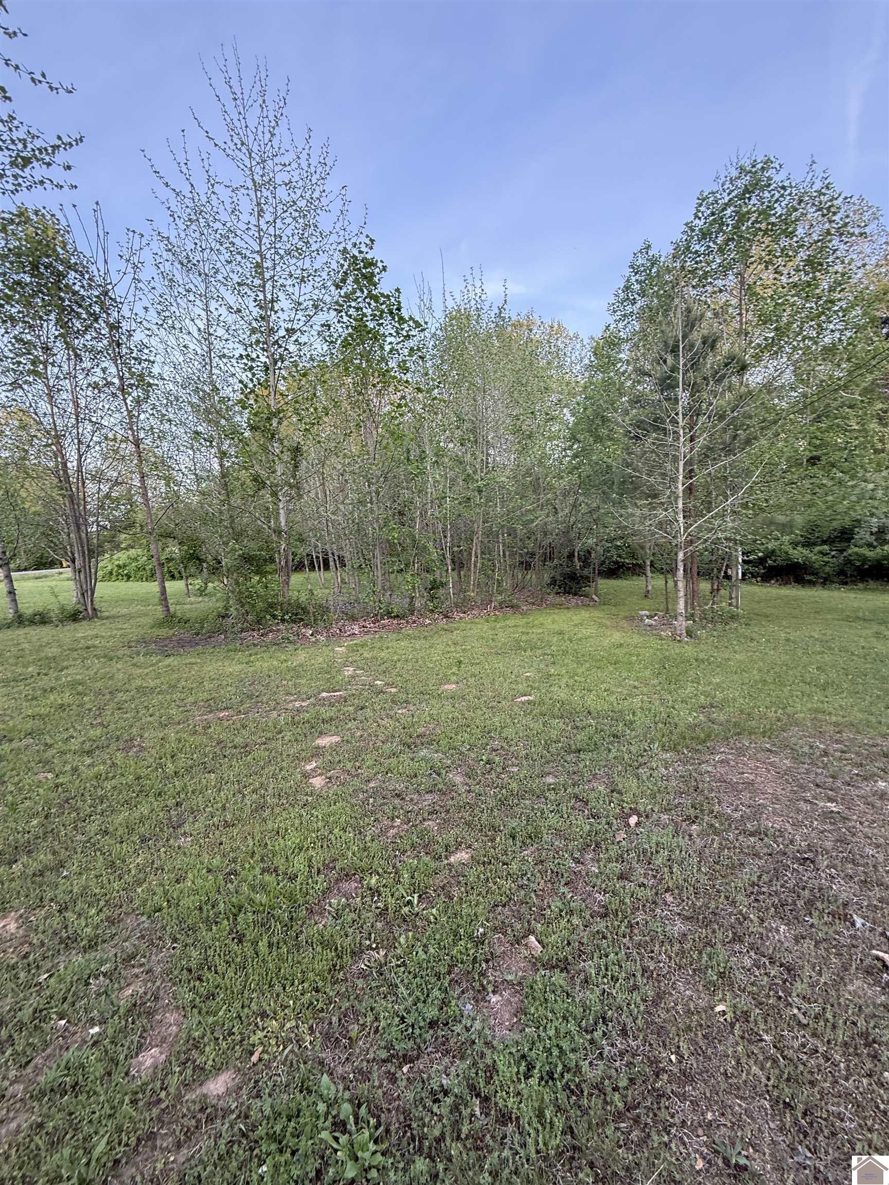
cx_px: 444
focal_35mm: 14
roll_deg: -0.8
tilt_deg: -9.1
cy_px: 592
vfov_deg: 102.1
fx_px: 479
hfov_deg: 85.7
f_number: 2.2
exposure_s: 1/115
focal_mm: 2.22
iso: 64
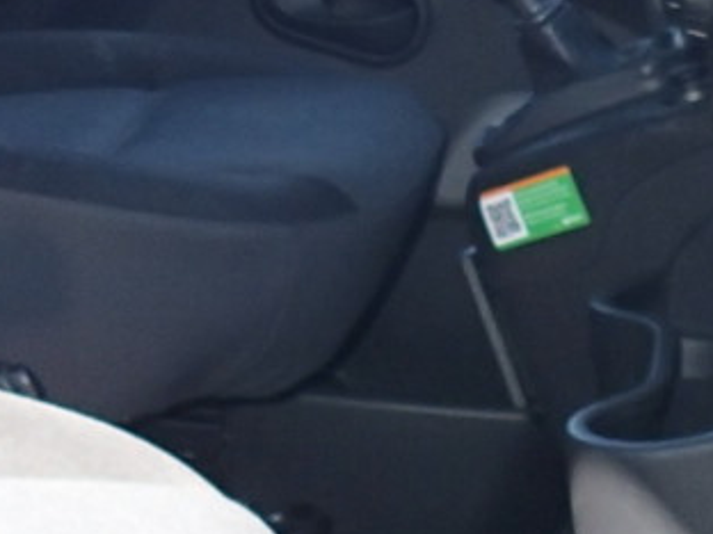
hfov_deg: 12.6
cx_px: -103
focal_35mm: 154
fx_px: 3172
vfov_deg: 9.5
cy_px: -146
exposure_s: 1/160
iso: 100
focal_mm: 4.5
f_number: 2.8
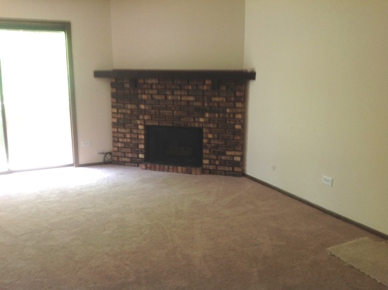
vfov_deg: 40.6
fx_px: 392
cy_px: 145
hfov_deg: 52.7
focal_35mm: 35
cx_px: 194
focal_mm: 4.28
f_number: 2.4
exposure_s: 1/15
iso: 80
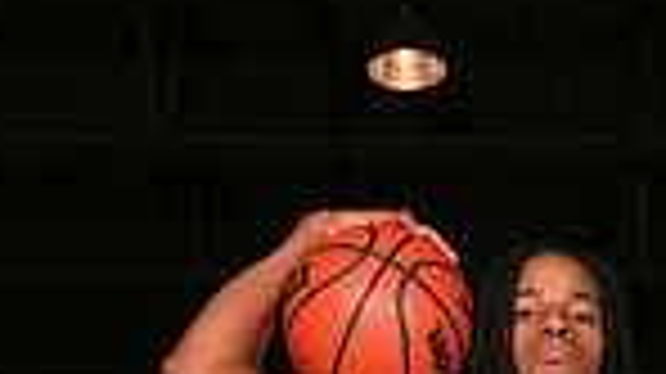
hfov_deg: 14.0
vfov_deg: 7.4
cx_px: 572
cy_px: 910
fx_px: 2700
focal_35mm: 153
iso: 400
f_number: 8
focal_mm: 48
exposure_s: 1/200
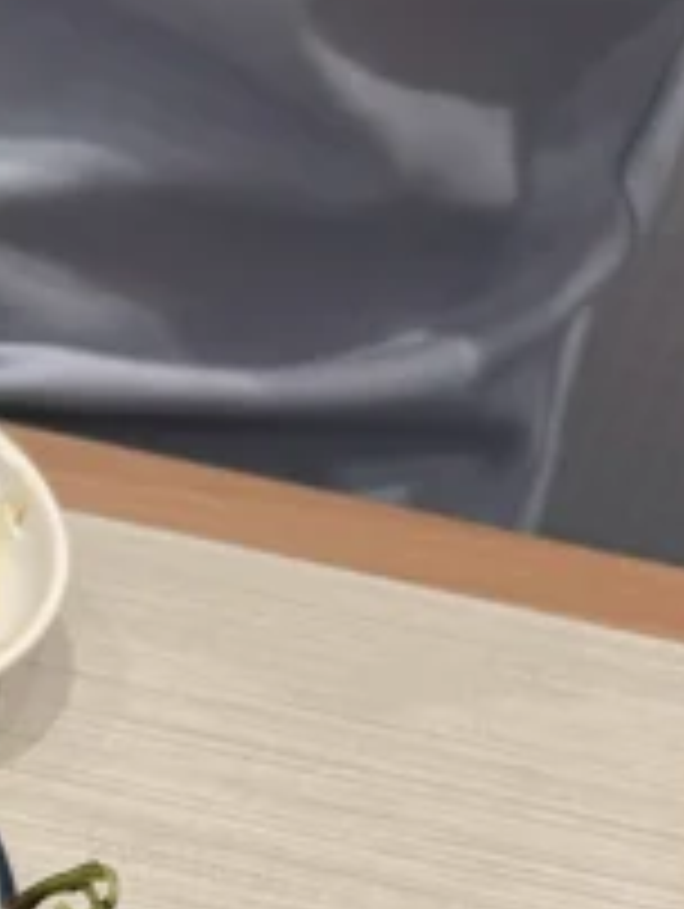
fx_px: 4864
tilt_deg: -41.7
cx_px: -1287
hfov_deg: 7.2
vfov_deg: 10.4
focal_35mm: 185
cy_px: 1188
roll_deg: -6.8
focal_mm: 5.96
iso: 40
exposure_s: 1/100
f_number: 1.6
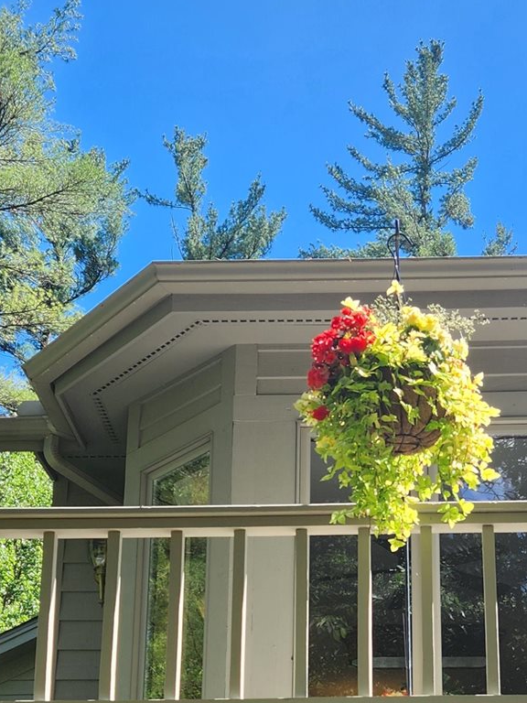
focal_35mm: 69
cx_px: 386
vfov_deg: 27.0
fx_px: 1401
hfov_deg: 21.2
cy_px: 652
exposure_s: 1/529
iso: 20
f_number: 1.8
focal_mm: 5.4
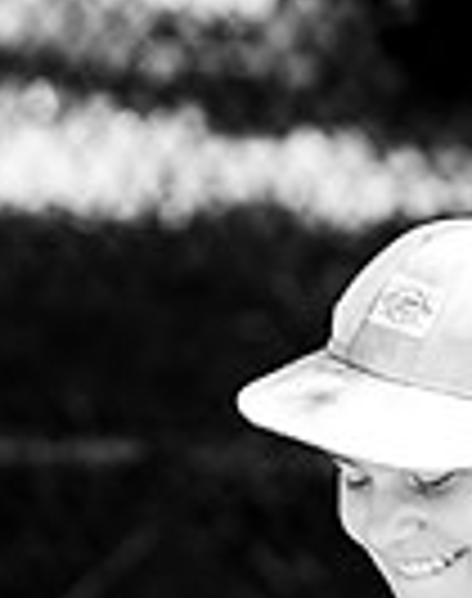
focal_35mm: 1129
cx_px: 558
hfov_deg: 1.4
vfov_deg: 1.7
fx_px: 19875
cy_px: 1052
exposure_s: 1/200
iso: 125
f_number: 4.5
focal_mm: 145
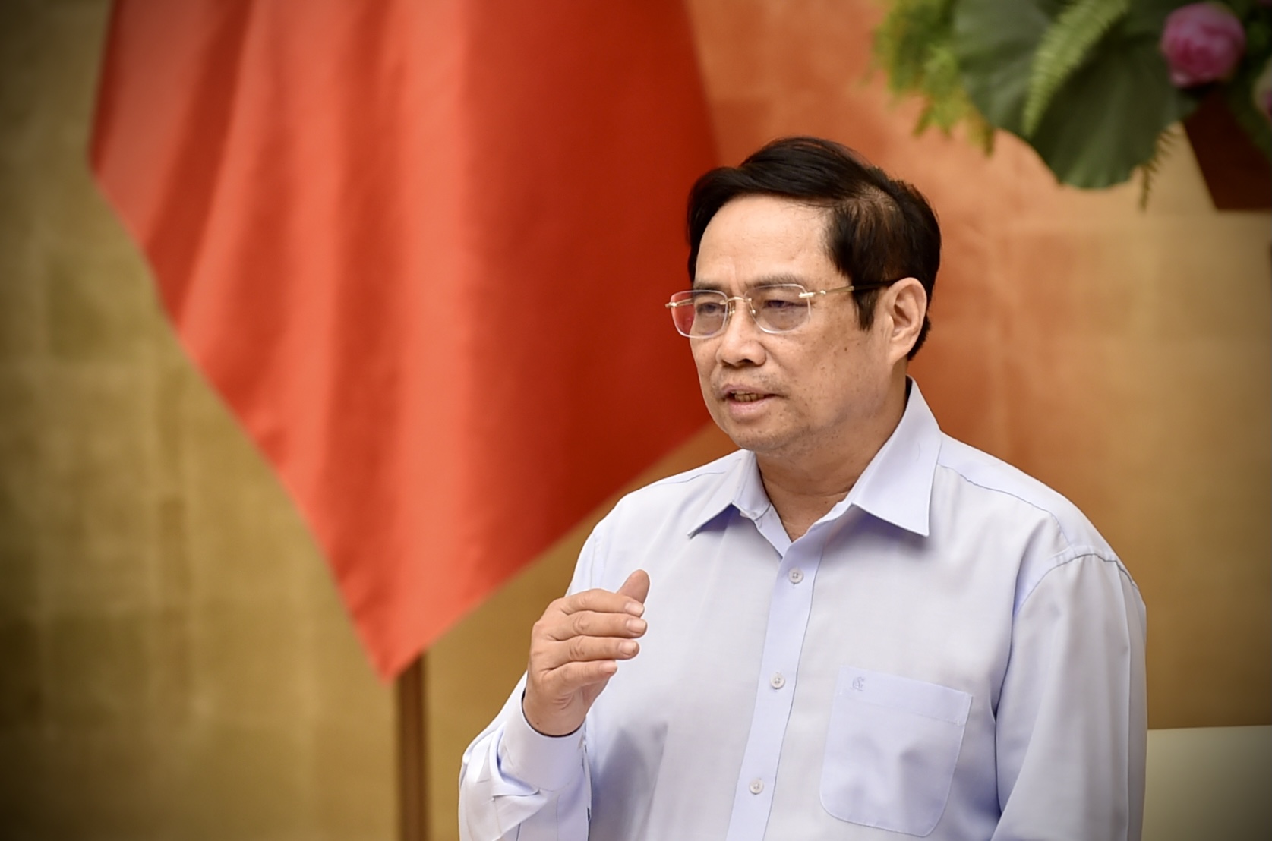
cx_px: 636
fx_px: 7049
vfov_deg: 6.8
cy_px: 420
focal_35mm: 200
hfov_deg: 10.3
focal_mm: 200
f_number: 3.2
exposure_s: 1/200
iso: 800
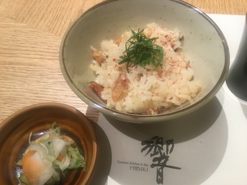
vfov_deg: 45.4
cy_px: 92
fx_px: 221
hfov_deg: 58.4
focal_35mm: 31
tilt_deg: -57.2
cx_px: 124
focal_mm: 3.3
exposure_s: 1/30
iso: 64
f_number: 2.4
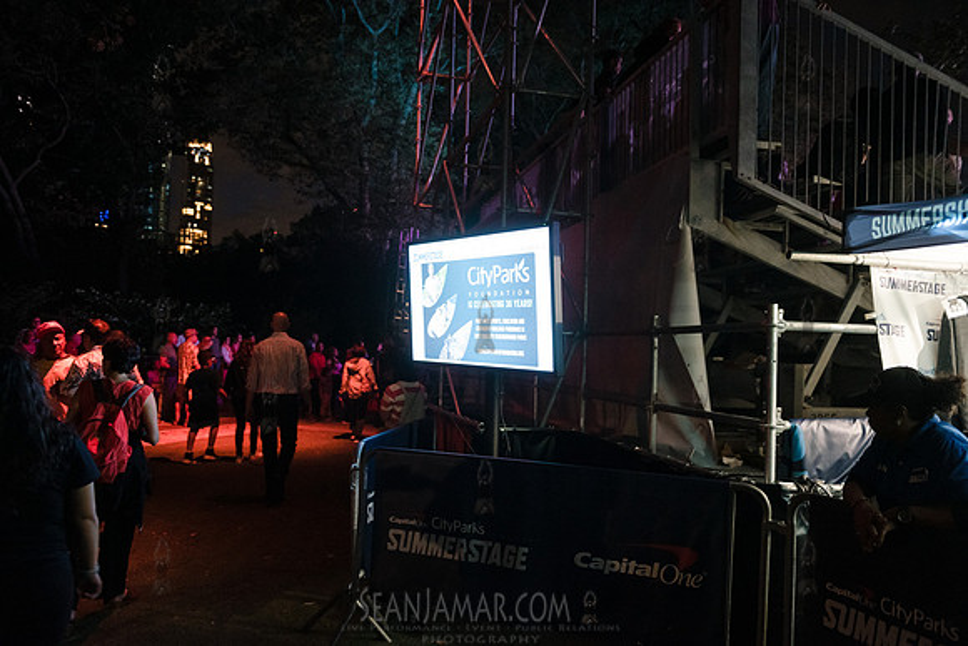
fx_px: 753
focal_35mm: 28
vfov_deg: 46.4
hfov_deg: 65.5
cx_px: 484
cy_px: 323
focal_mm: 28
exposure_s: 1/125
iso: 3200
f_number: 3.2
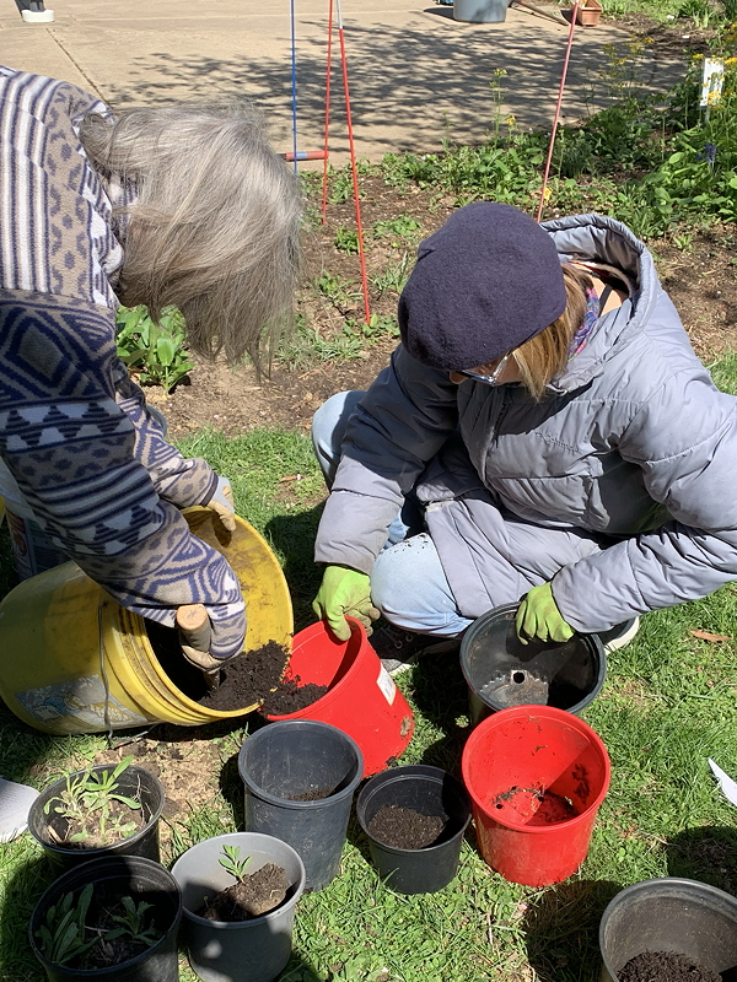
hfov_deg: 53.1
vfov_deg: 67.3
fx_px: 738
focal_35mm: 26
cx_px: 368
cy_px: 491
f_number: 1.8
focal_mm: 4.25
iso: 25
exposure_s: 1/1368
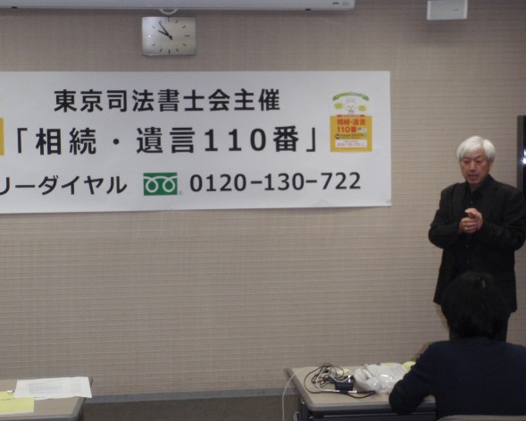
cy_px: 208
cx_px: 246
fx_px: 809
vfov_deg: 29.1
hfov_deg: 36.0
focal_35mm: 52
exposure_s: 1/50
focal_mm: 8.89
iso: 400
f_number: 4.4
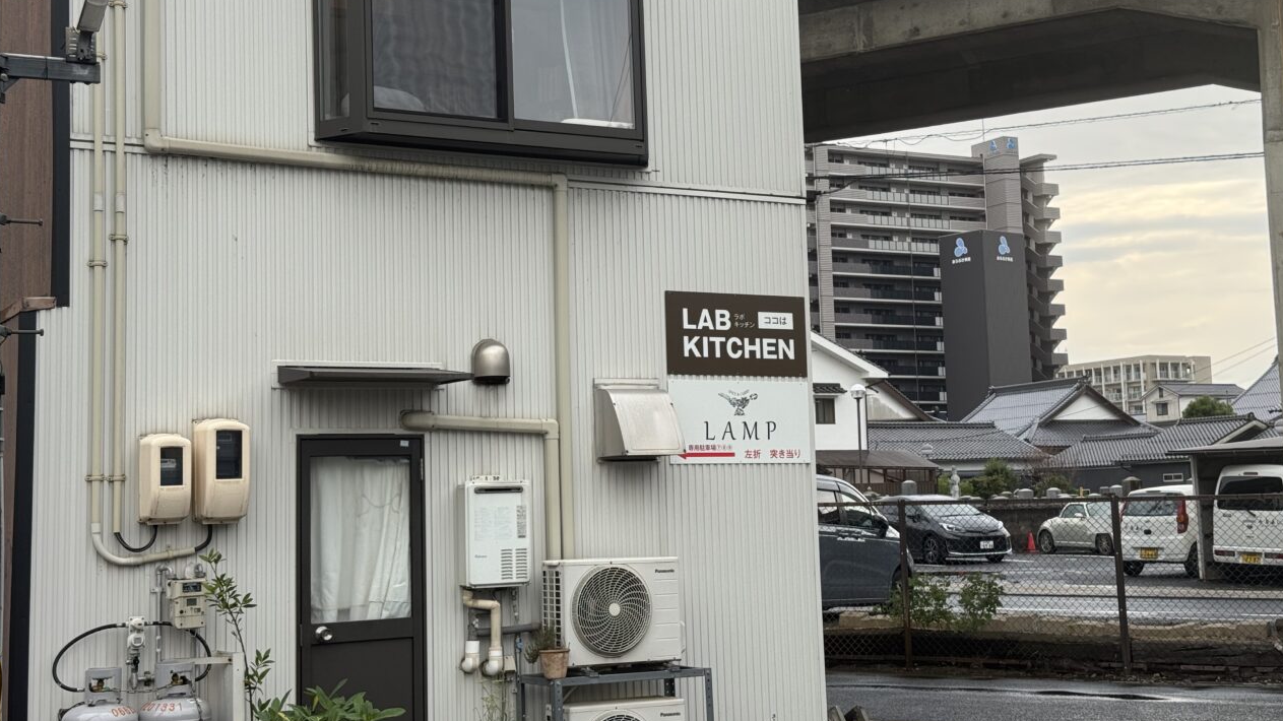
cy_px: 294
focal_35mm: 53
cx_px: 645
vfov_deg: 22.6
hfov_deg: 39.2
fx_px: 1803
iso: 64
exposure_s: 1/425
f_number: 1.78
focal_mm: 6.76
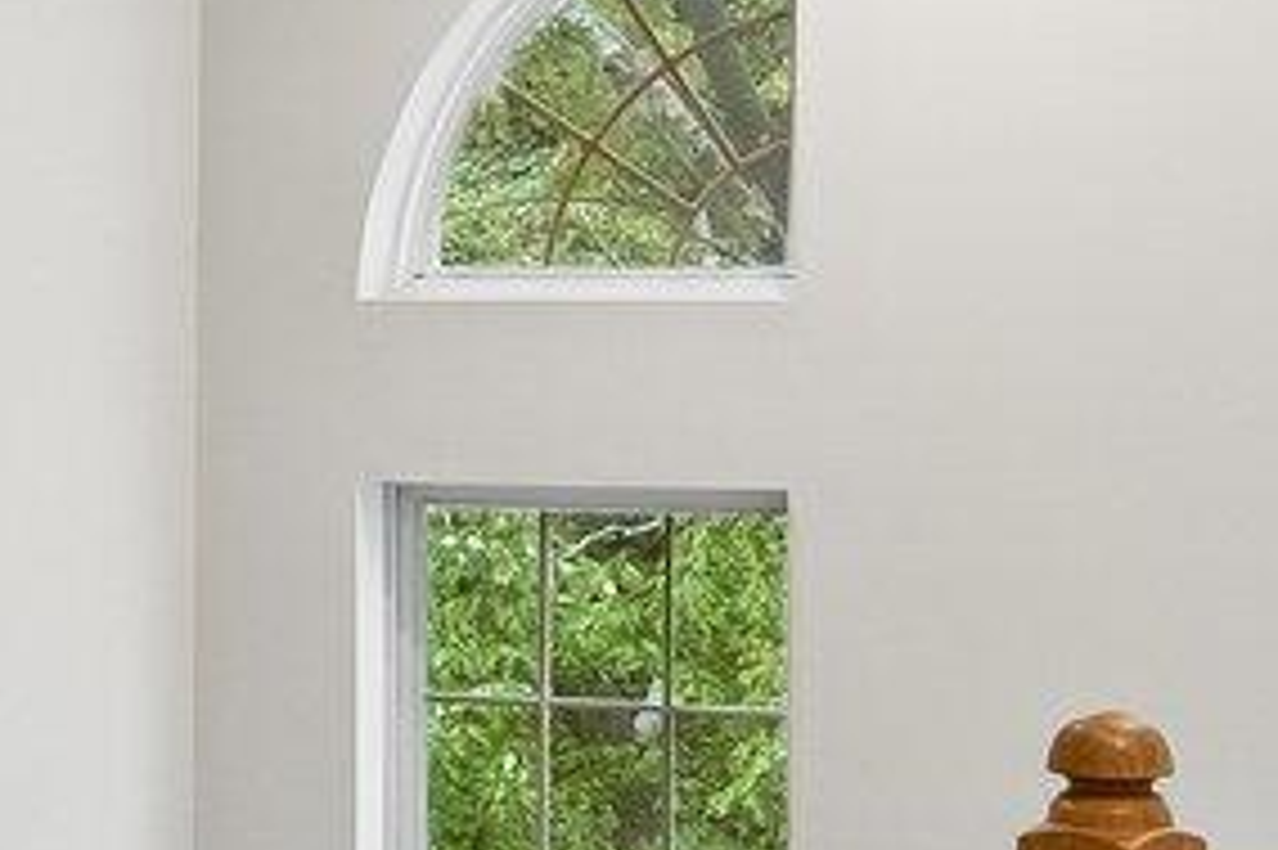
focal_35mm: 101
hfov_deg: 19.7
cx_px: 68
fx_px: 3583
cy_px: 88
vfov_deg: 13.4
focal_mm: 14
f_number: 9
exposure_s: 1/40
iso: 1600
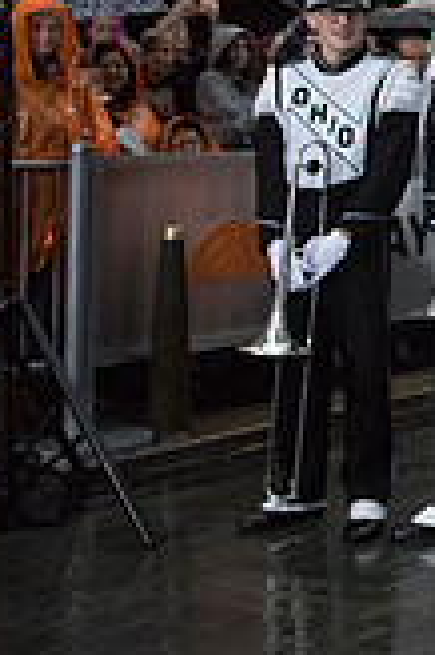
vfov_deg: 23.4
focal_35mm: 85
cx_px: 1038
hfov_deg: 12.6
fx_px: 1544
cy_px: 86
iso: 10000
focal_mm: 24
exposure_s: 1/4000
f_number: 2.8
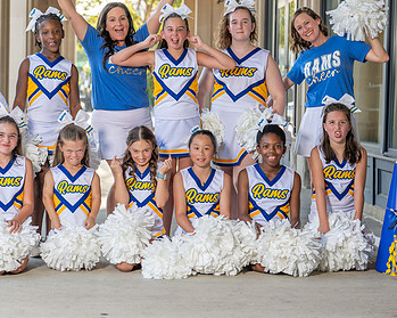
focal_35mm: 89
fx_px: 1045
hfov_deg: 21.4
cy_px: 139
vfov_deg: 17.3
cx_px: 127
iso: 320
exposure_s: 1/400
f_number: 2.5
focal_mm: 50
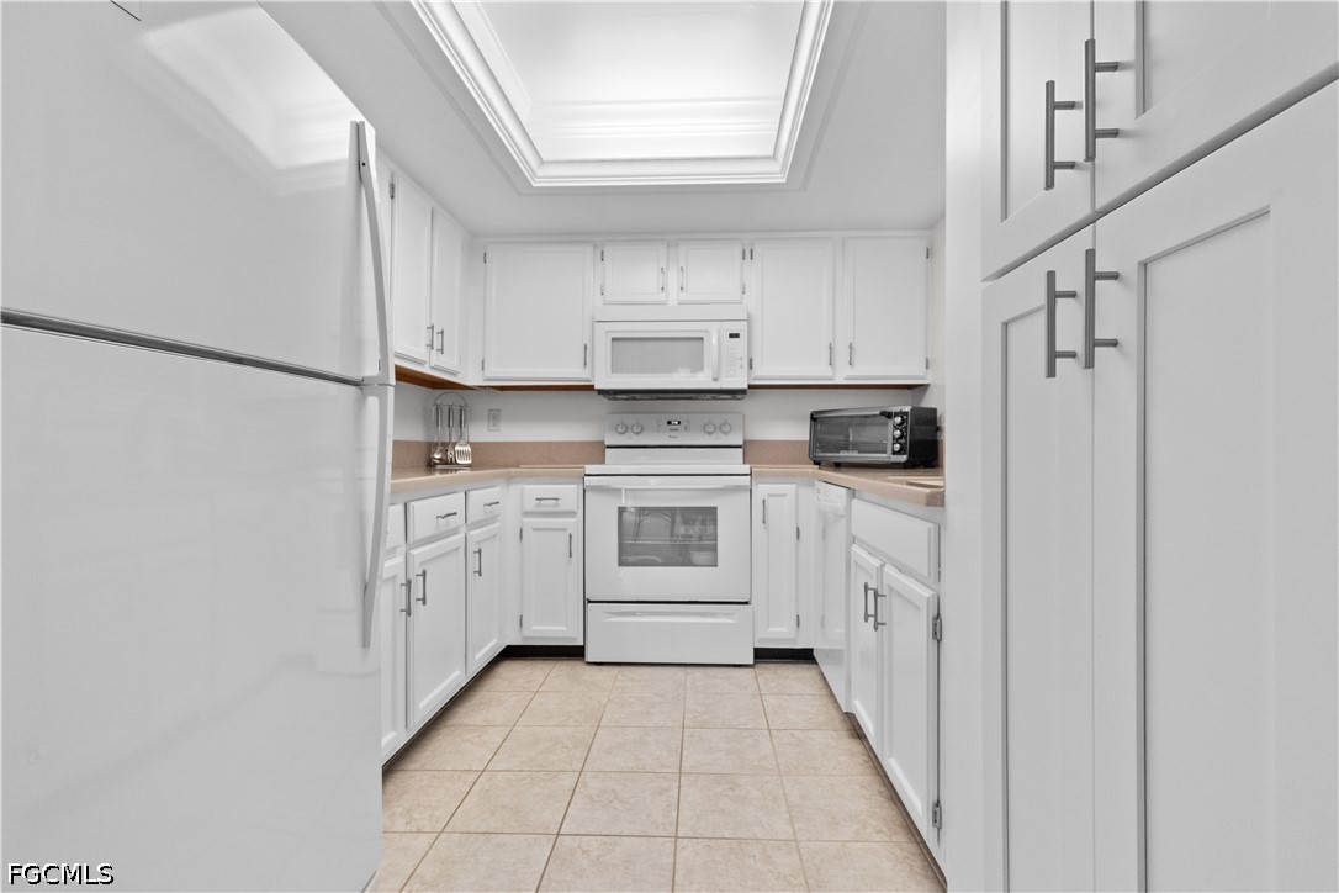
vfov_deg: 77.3
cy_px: 446
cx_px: 670
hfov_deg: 100.4
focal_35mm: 15
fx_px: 558
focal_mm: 10
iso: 800
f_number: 4.5
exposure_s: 1/80
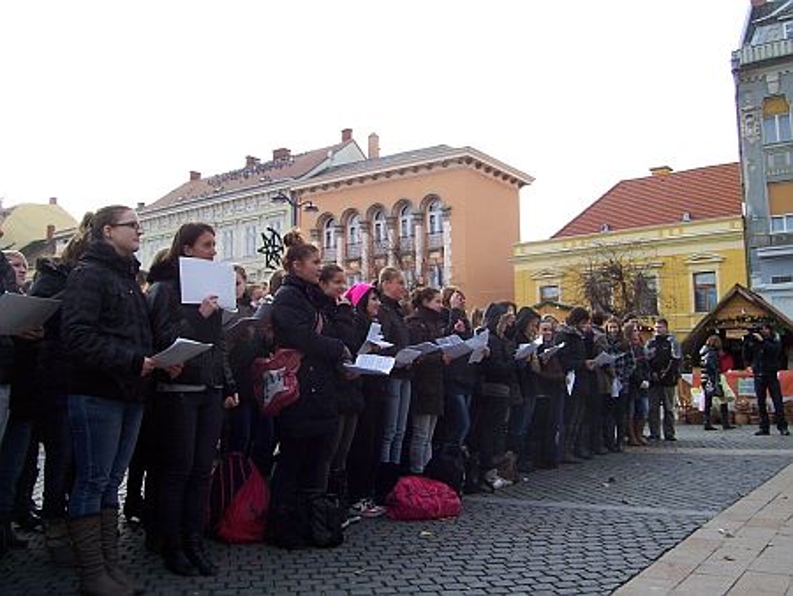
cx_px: 396
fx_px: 779
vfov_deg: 41.8
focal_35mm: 34
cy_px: 298
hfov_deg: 53.9
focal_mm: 5.6
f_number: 5.6
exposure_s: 1/125
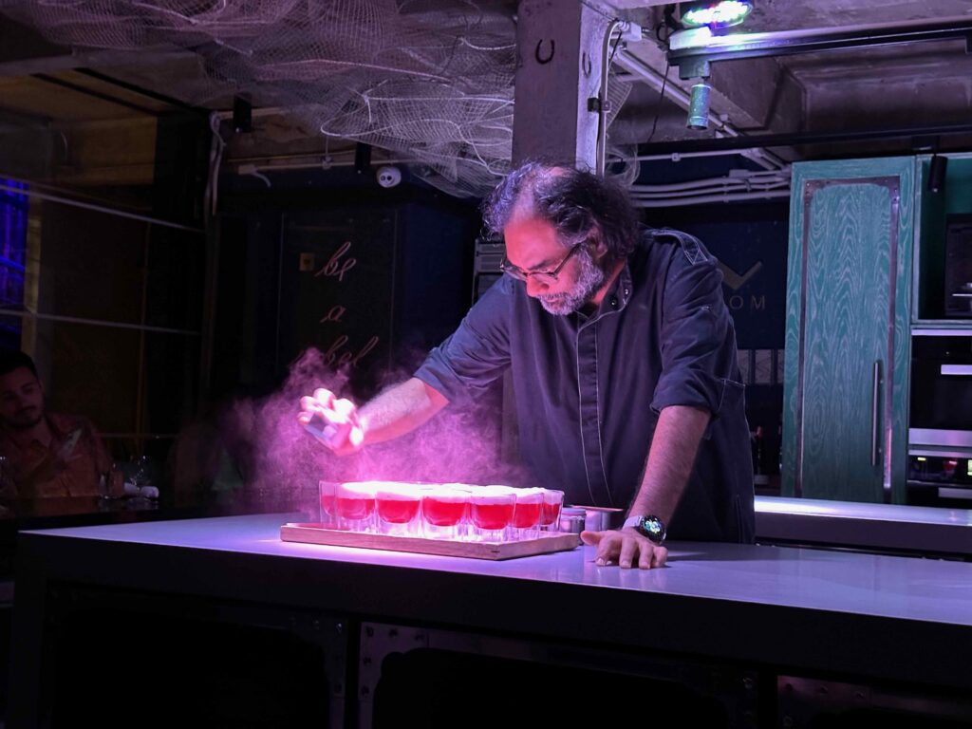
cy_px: 364
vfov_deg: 30.3
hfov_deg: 39.7
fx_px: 1348
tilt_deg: +3.1
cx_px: 486
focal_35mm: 48
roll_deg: -2.6
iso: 640
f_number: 1.78
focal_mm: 6.86
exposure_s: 1/30
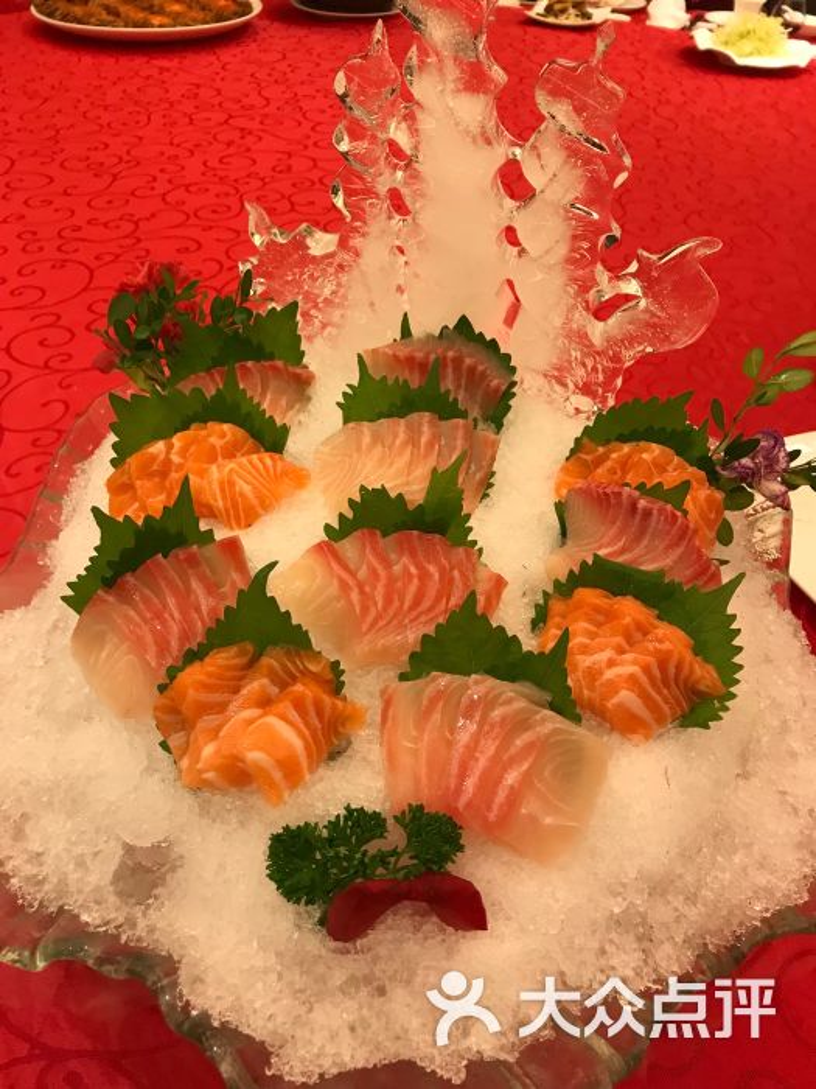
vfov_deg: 63.4
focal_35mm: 28
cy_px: 544
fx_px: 880
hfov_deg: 49.7
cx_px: 408
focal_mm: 3.99
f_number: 1.8
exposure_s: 1/33
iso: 40
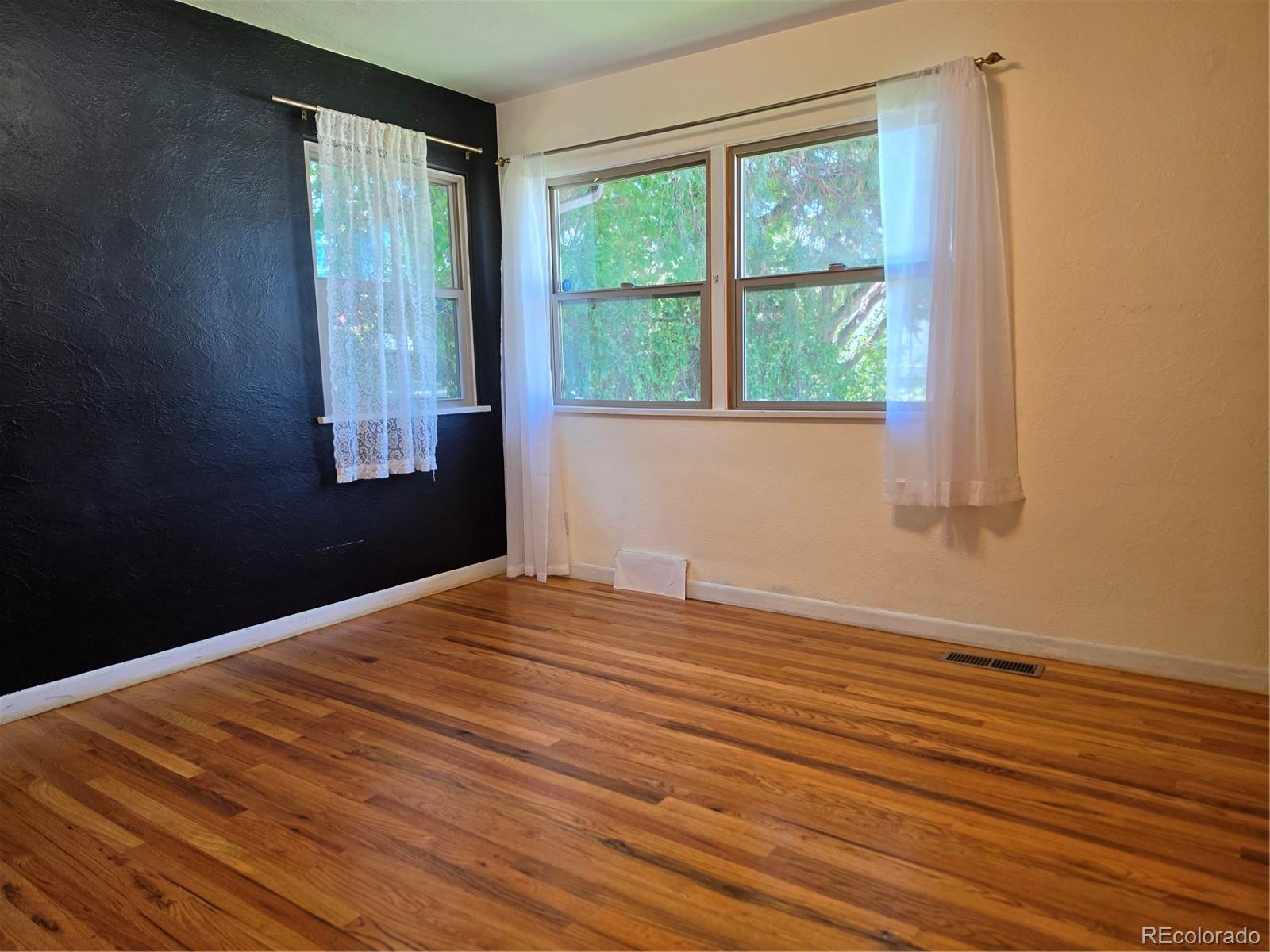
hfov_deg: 73.9
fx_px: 844
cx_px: 635
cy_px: 476
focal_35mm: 23
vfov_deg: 58.9
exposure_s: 1/120
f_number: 1.4
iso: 100
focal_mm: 6.5
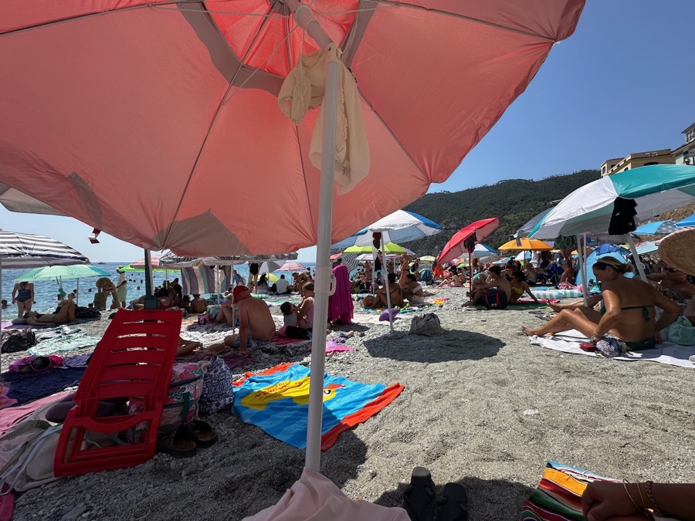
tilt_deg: +4.5
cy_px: 260
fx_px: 281
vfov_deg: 85.7
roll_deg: +0.5
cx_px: 348
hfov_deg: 102.1
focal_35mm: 14
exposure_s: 1/2353
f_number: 2.2
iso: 50
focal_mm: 2.22
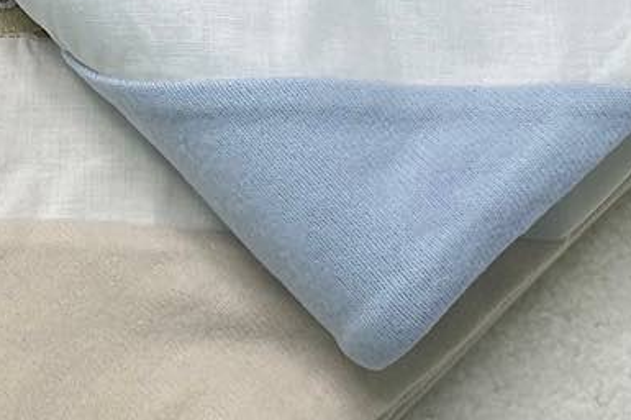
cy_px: -26
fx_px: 1261
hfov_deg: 27.0
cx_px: 46
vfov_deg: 18.3
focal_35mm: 72
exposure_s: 1/100
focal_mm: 5.7
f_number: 1.5
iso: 50
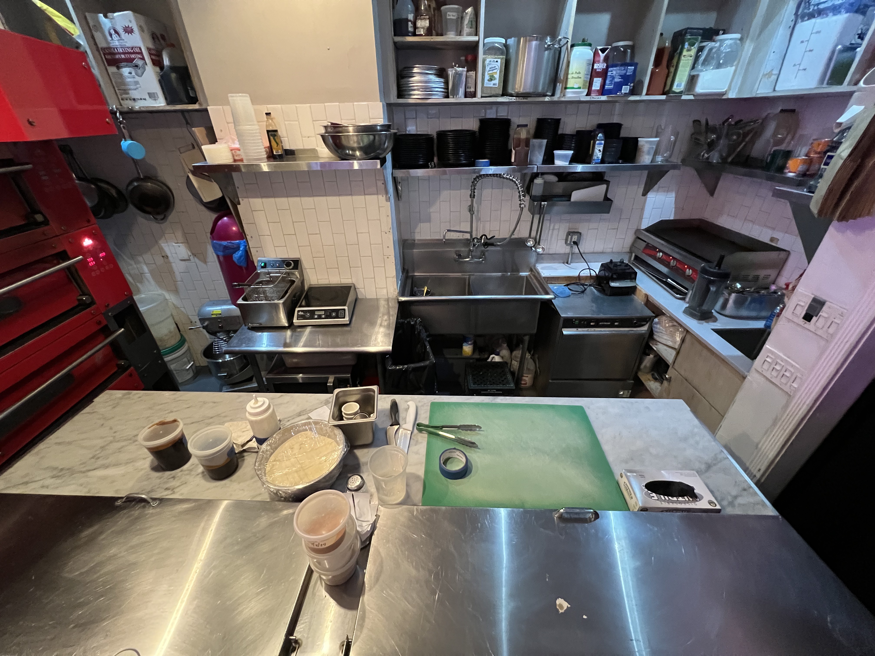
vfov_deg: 89.9
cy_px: 328
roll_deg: +2.1
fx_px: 329
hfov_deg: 106.2
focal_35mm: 13
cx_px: 438
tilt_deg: -31.7
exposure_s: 1/60
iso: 800
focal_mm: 1.57
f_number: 1.8
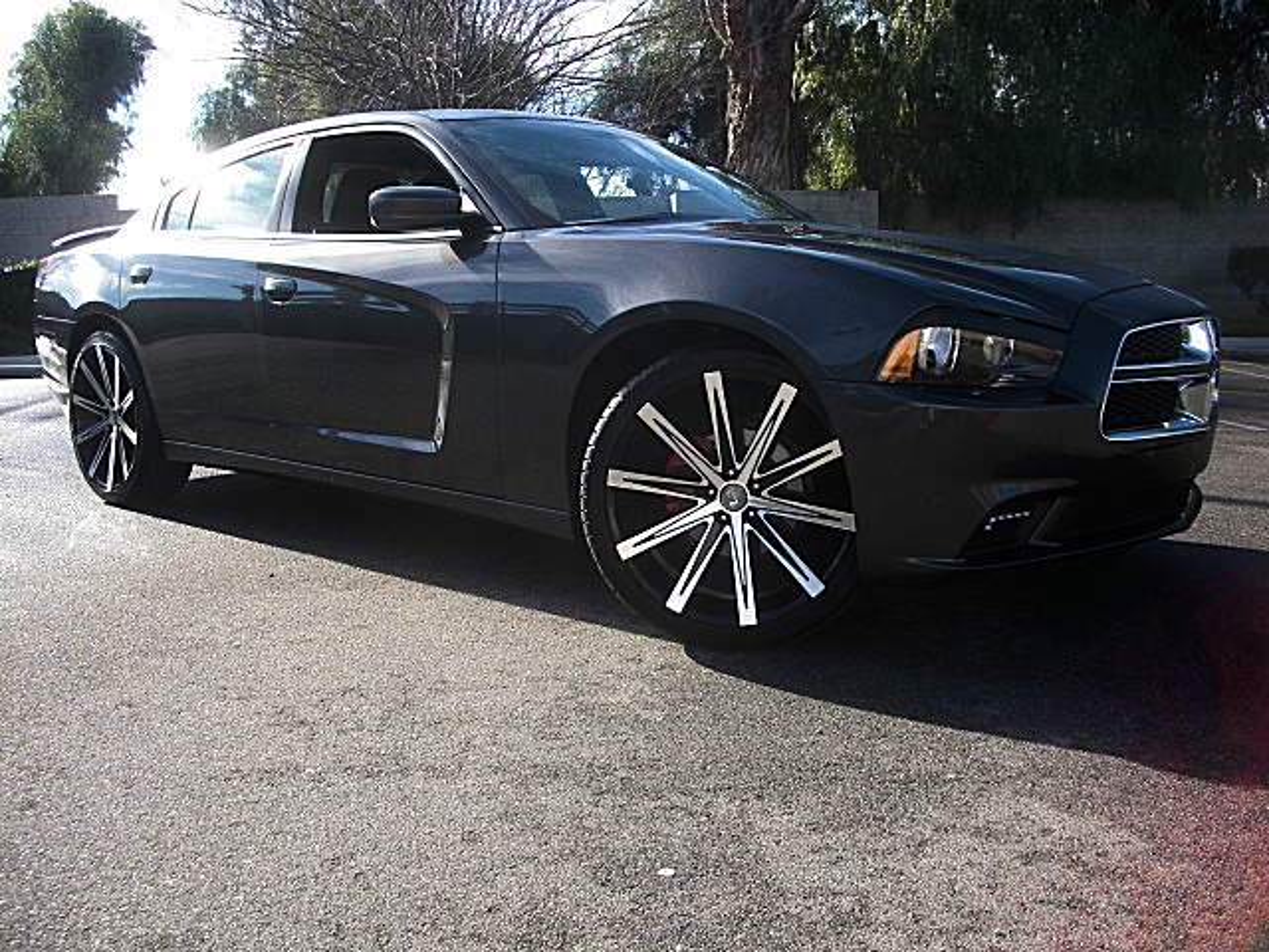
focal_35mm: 36
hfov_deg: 51.4
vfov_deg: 39.7
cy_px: 476
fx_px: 1320
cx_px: 634
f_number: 2.8
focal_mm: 6.3
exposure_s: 1/250
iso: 50
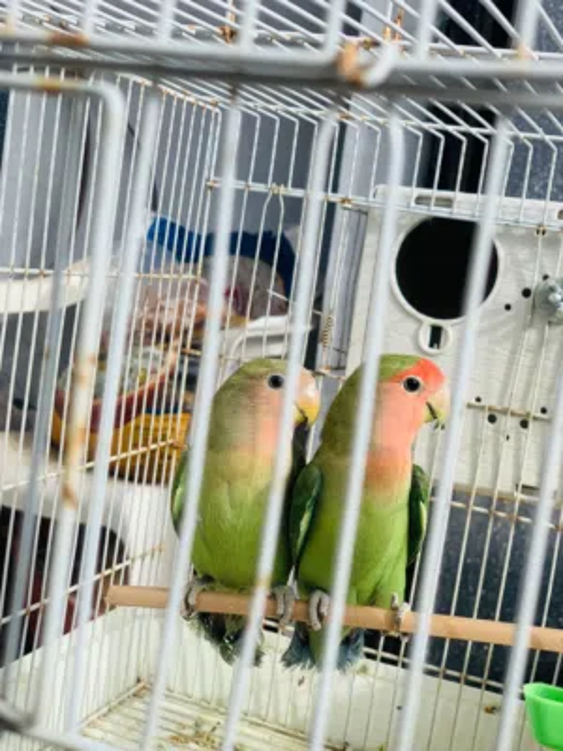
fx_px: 1128
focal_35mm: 52
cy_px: 376
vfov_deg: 36.8
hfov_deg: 28.0
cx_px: 282
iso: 16
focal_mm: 6
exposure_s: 1/872
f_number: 2.4
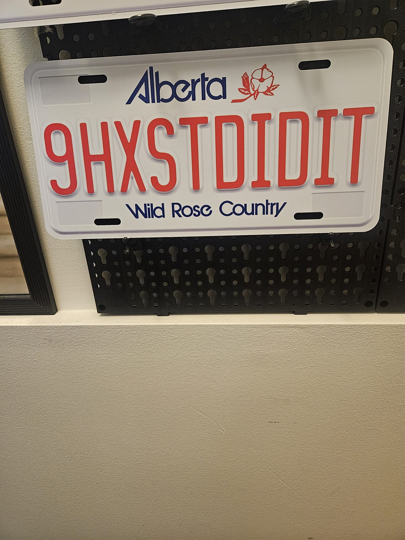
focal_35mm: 23
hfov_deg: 58.9
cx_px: 202
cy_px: 270
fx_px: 359
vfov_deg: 73.9
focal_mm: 5.4
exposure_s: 1/30
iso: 500
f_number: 1.8
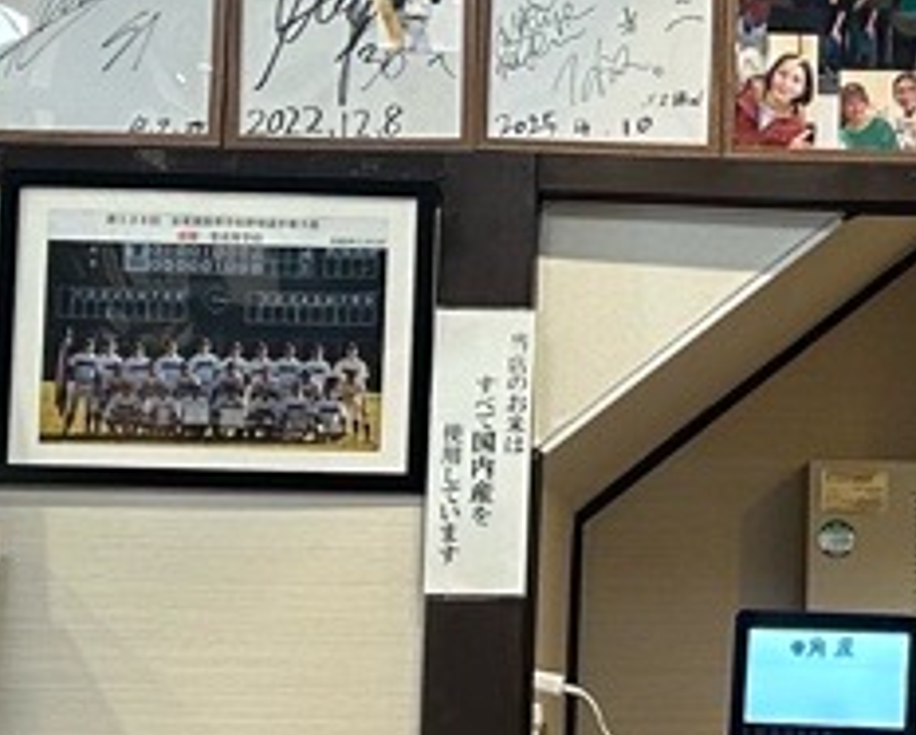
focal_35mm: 87
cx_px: 649
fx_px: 2362
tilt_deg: +8.9
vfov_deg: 17.3
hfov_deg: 21.8
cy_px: -12
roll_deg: -1.1
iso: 125
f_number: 1.5
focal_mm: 5.7
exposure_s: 1/60
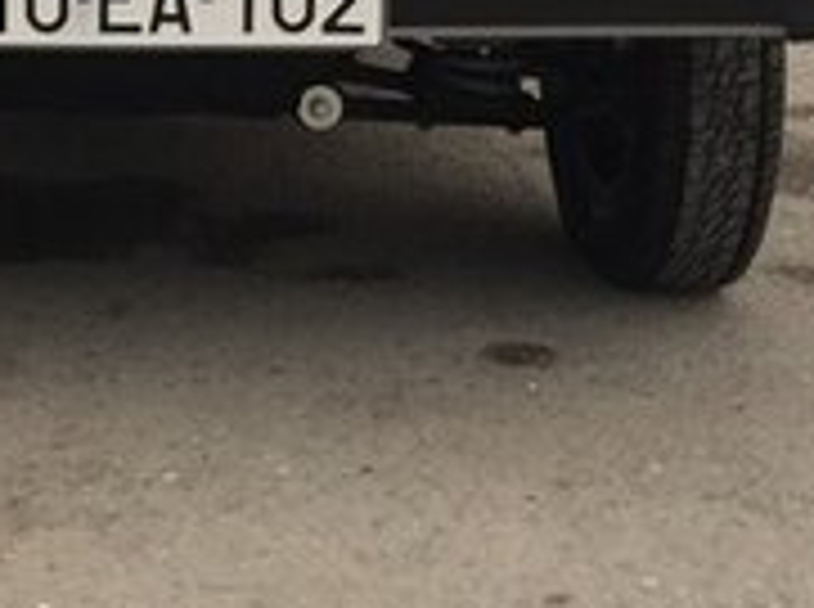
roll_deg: -1.4
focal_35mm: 106
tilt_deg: -0.5
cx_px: -9
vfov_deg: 13.1
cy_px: -340
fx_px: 2488
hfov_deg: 18.1
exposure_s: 1/100
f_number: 2.2
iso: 40
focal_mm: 4.15
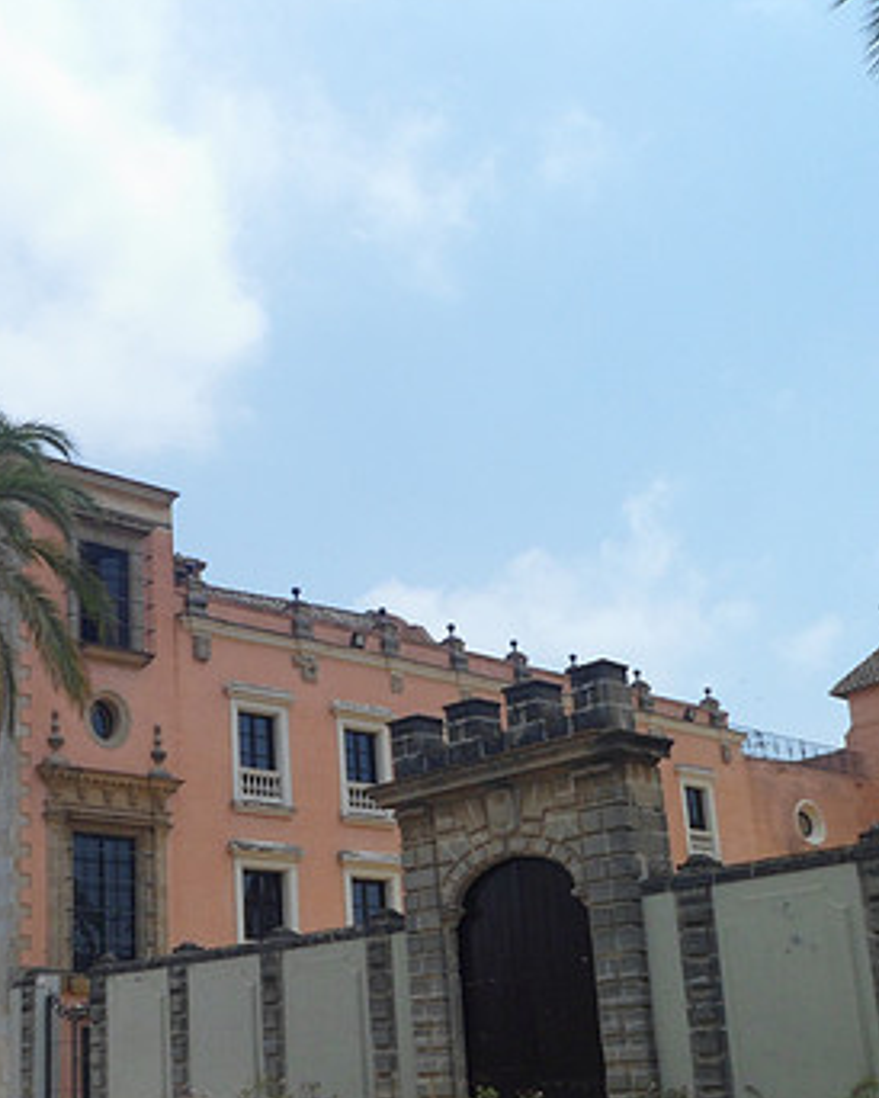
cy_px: 676
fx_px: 1397
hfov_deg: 34.0
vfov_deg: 42.6
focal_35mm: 43
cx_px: 192
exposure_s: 1/180
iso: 80
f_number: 9.4
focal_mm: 4.9
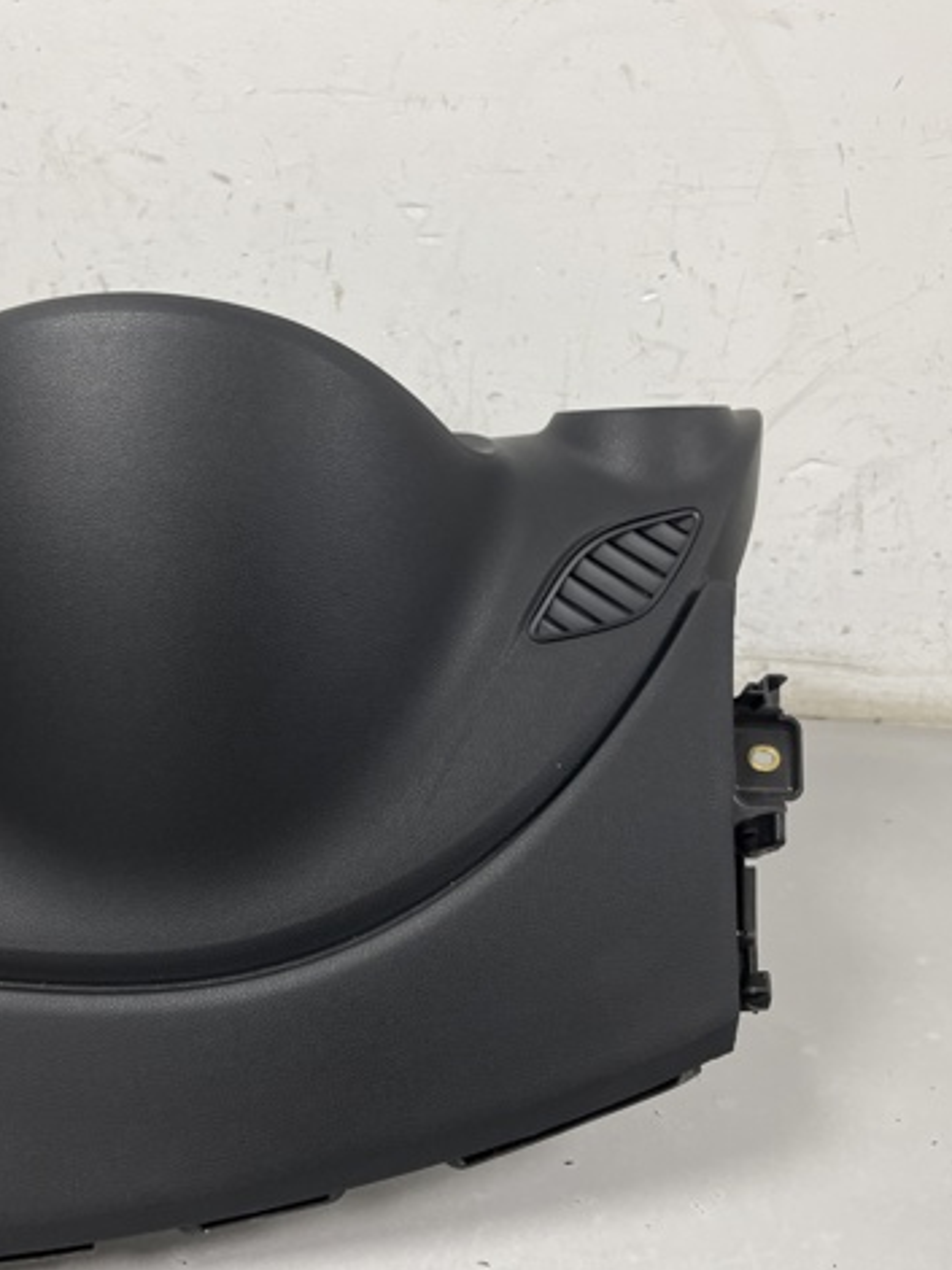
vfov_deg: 54.0
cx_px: 364
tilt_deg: -24.7
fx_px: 1247
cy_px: 634
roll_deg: +1.9
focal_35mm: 34
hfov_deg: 41.5
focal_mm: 5.1
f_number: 1.6
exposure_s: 1/100
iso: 100
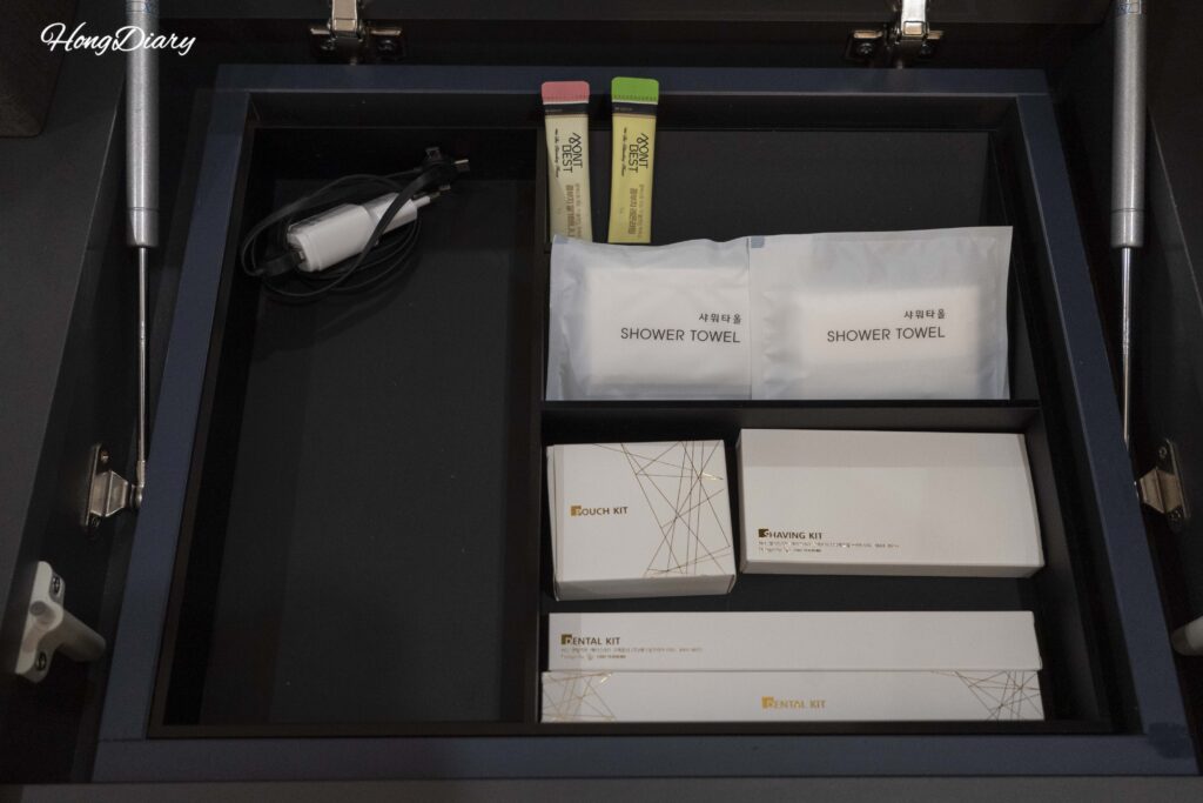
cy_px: 402
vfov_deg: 37.9
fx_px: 1170
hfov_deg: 54.4
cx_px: 602
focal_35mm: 35
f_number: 4.5
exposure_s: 1/160
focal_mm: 35
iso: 5000
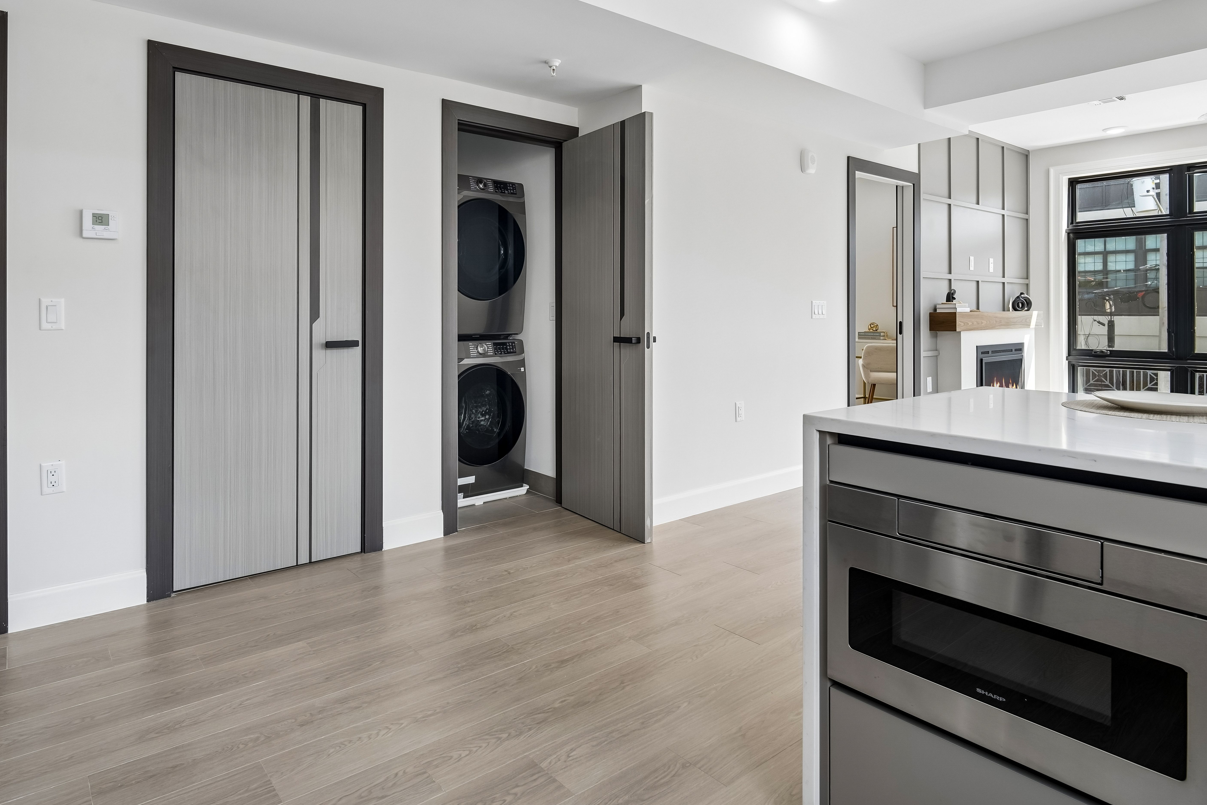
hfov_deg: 83.6
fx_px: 671
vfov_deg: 61.4
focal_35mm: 20
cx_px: 533
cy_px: 324
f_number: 8
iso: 400
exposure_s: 1/25
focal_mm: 16
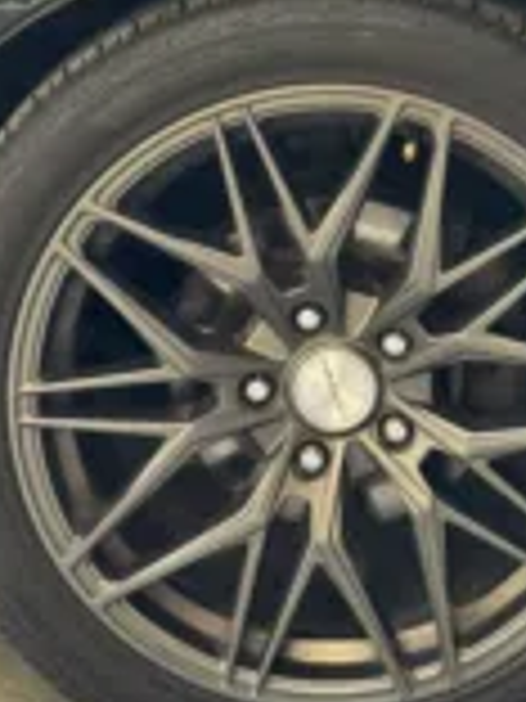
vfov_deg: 15.6
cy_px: -45
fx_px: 2492
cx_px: 517
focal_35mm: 123
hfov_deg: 11.9
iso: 64
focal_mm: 6.76
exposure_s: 1/514
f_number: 1.78
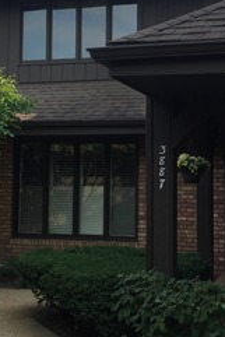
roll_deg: -0.3
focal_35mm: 60
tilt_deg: +3.7
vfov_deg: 33.3
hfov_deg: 22.5
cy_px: 136
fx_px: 562
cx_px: 159
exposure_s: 1/964
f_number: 2.2
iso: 32
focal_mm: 4.15
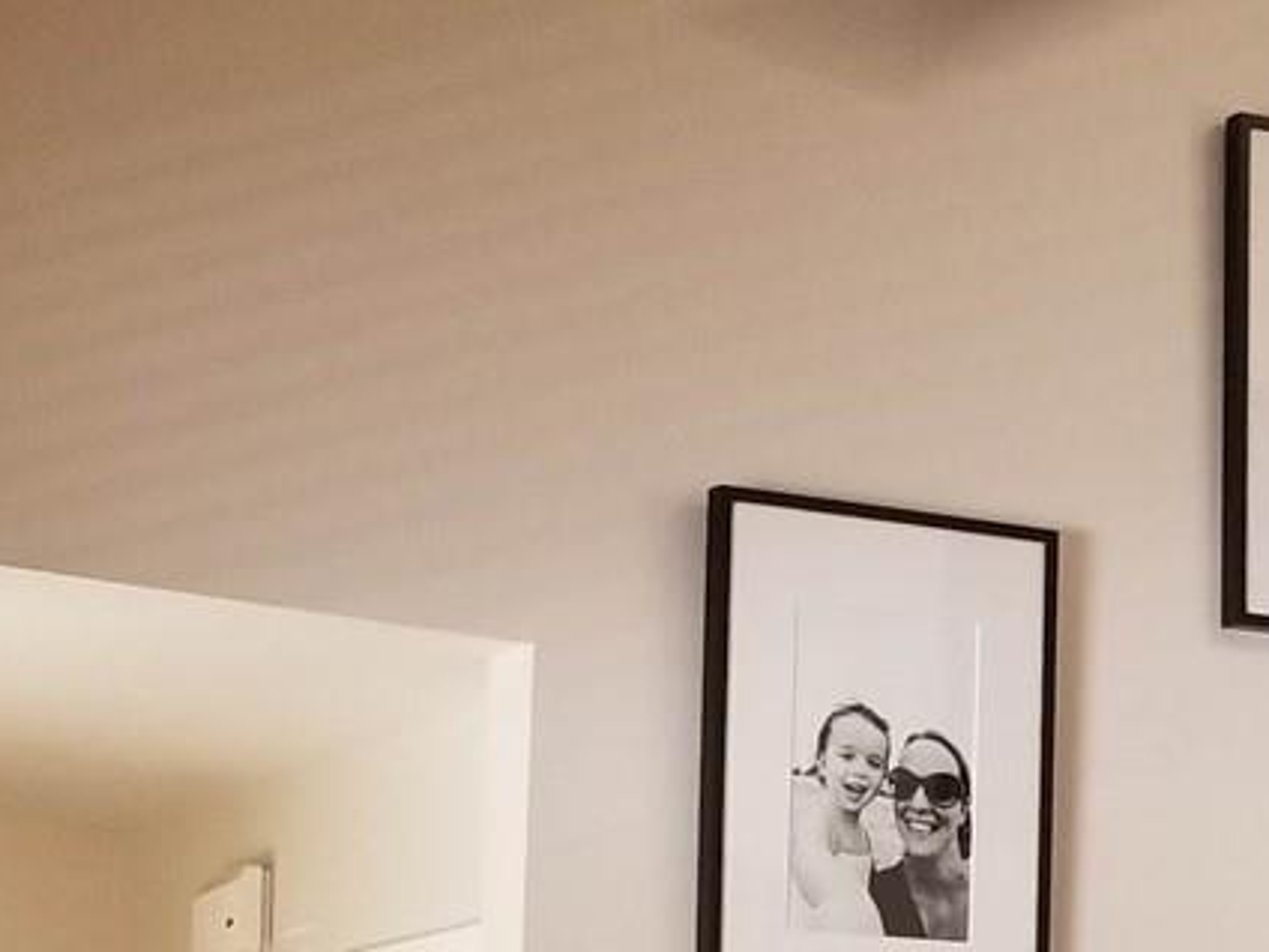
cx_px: 688
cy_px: 1311
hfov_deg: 20.0
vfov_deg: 14.3
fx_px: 3593
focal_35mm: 98
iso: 160
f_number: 1.7
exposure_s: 1/30
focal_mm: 4.25
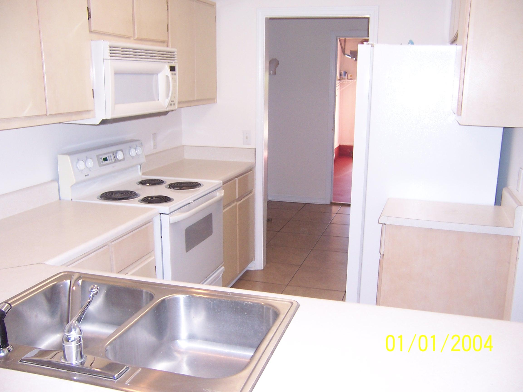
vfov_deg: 42.9
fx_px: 499
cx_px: 262
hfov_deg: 55.4
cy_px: 196
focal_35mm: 33
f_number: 2.8
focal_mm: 5.5
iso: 140
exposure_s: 1/60
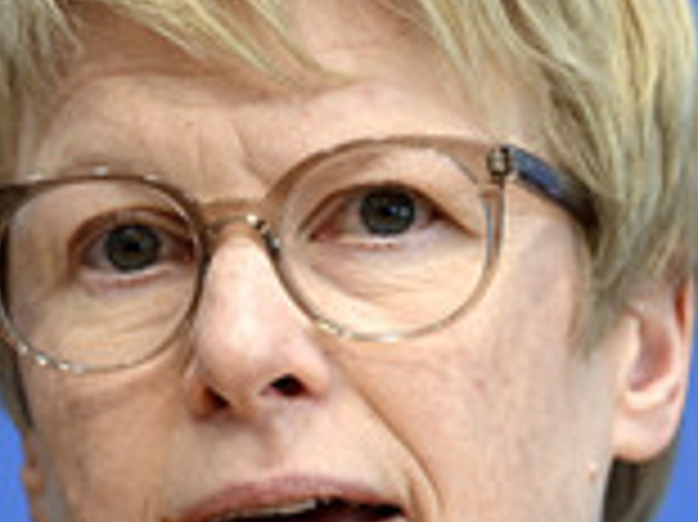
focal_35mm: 518
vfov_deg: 2.9
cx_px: 367
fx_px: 10437
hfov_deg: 3.8
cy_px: 364
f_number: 5.6
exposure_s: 1/400
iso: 3200
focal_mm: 185
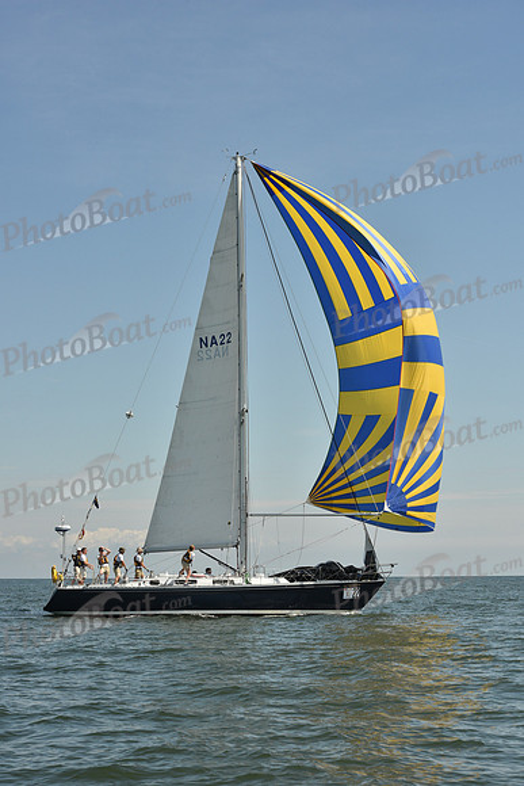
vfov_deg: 28.8
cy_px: 393
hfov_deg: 19.5
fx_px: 1527
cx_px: 262
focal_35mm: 70
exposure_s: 1/1000
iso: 320
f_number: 10
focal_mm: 70
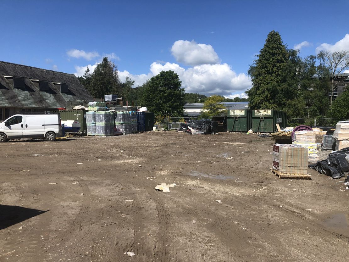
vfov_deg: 49.8
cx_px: 174
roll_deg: -0.1
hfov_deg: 63.4
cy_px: 131
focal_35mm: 28
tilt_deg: -1.4
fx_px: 282
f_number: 1.8
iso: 25
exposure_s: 1/2525
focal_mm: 3.99
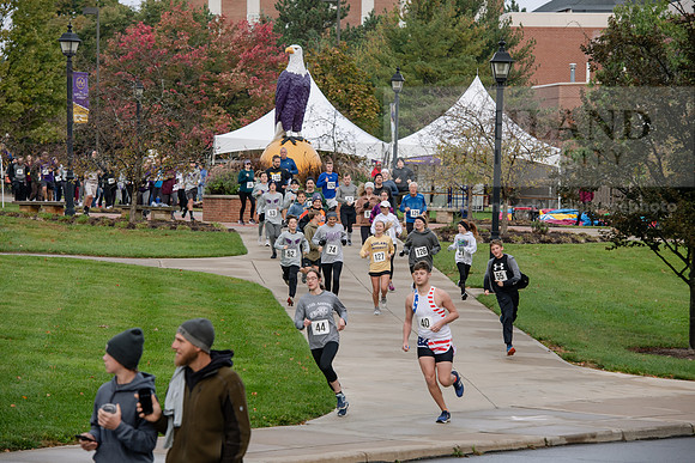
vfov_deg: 9.5
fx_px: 2800
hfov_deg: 14.2
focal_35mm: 145
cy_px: 232
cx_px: 348
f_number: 6.3
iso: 500
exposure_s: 1/400
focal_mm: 145
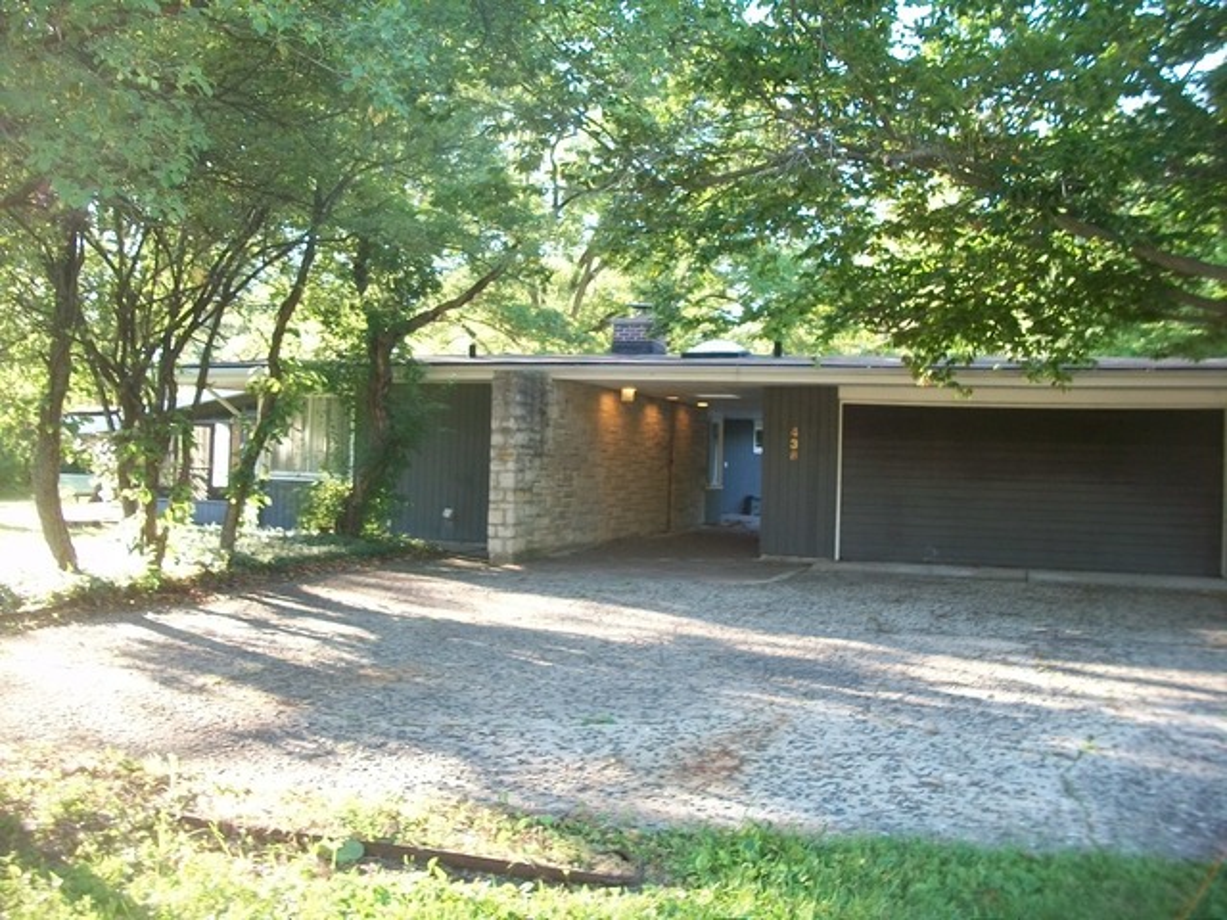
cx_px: 614
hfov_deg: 56.8
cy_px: 460
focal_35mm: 32
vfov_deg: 44.2
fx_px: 1134
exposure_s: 1/30
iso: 80
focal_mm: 5.7
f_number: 2.9
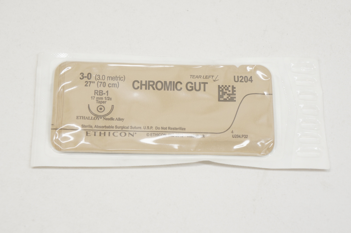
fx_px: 716
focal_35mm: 74
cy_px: 116
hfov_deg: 27.6
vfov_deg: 18.5
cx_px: 176
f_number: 6.3
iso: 400
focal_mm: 49
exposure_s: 1/80
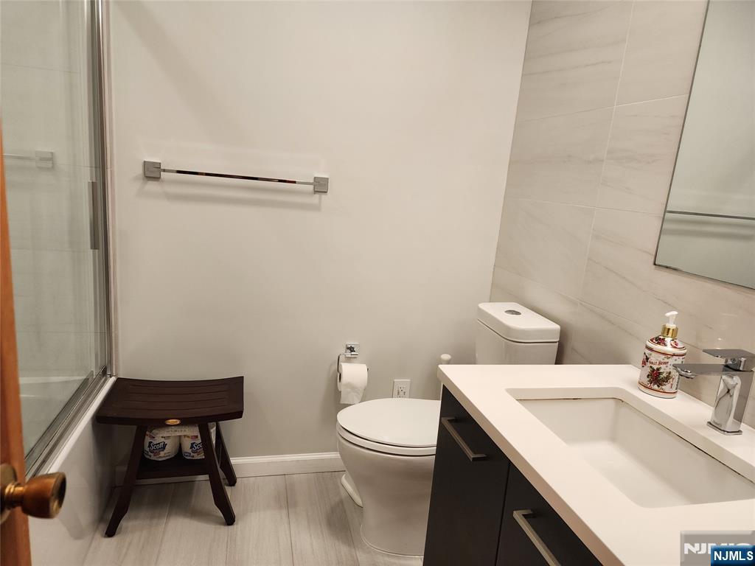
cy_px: 283
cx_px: 378
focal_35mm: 23
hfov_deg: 73.9
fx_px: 502
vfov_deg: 58.9
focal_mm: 6.4
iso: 125
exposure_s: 1/120
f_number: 1.8
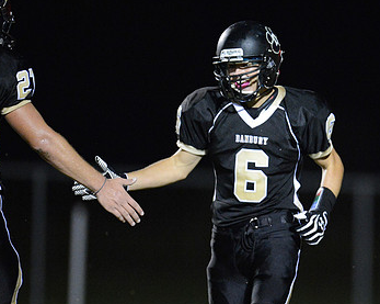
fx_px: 7057
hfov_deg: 3.1
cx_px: 267
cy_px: 189
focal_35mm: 628
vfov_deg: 2.5
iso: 12800
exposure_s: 1/640
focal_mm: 400
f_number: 2.8
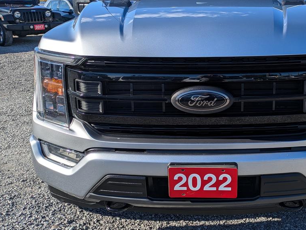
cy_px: 83
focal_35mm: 42
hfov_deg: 43.7
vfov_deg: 34.1
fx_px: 371
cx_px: 220
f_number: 1.89
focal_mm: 5.43
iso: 45
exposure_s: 1/2538
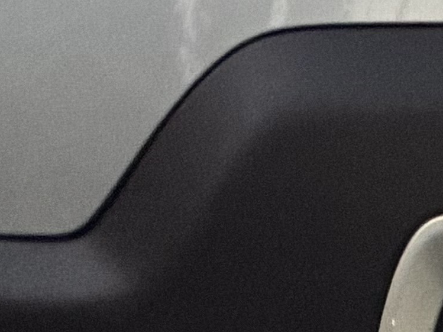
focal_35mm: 763
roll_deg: +1.2
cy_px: -269
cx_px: 1569
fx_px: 9760
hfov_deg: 2.6
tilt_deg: -1.7
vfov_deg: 1.9
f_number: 2.8
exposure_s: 1/64
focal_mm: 16.89
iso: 640
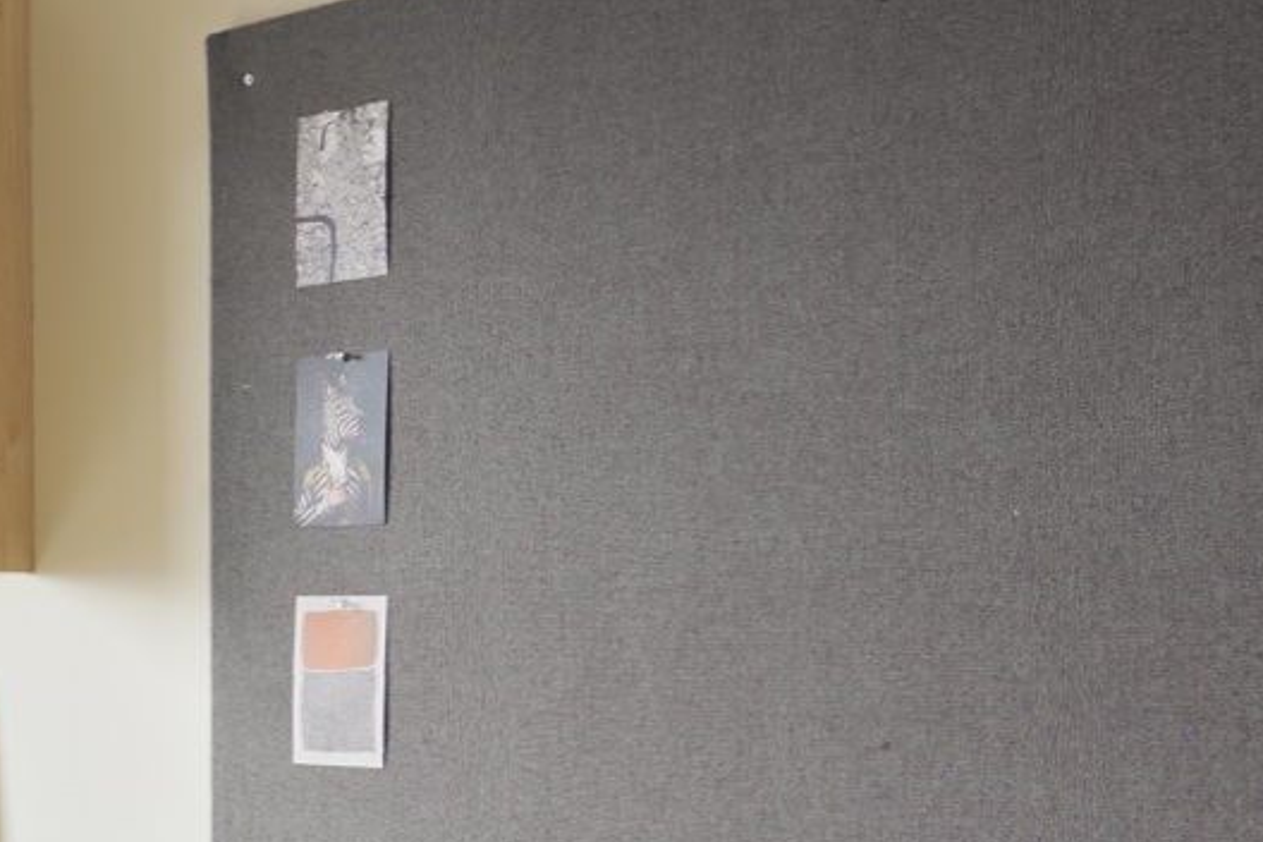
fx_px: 3157
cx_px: -710
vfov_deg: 15.1
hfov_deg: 19.3
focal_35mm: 90
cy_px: 714
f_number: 10
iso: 50
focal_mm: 24
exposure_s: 1/20
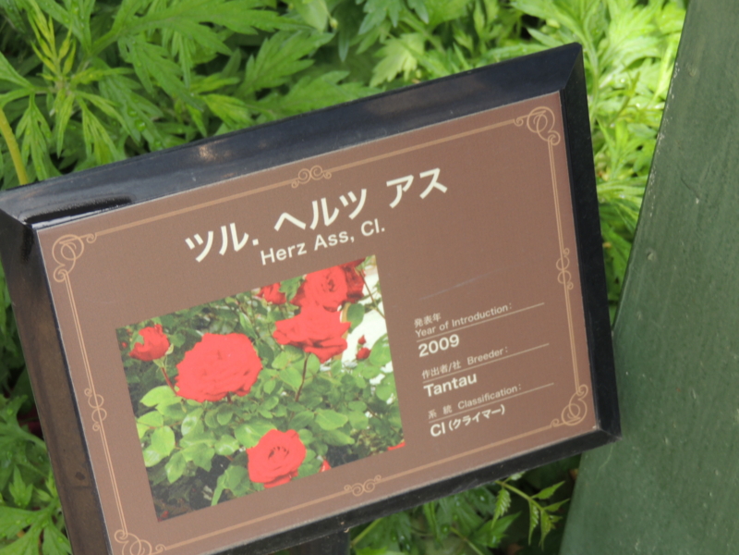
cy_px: 278
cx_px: 370
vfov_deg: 16.4
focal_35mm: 90
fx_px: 1921
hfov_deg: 21.8
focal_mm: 16
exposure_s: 1/100
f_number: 4.1
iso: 100
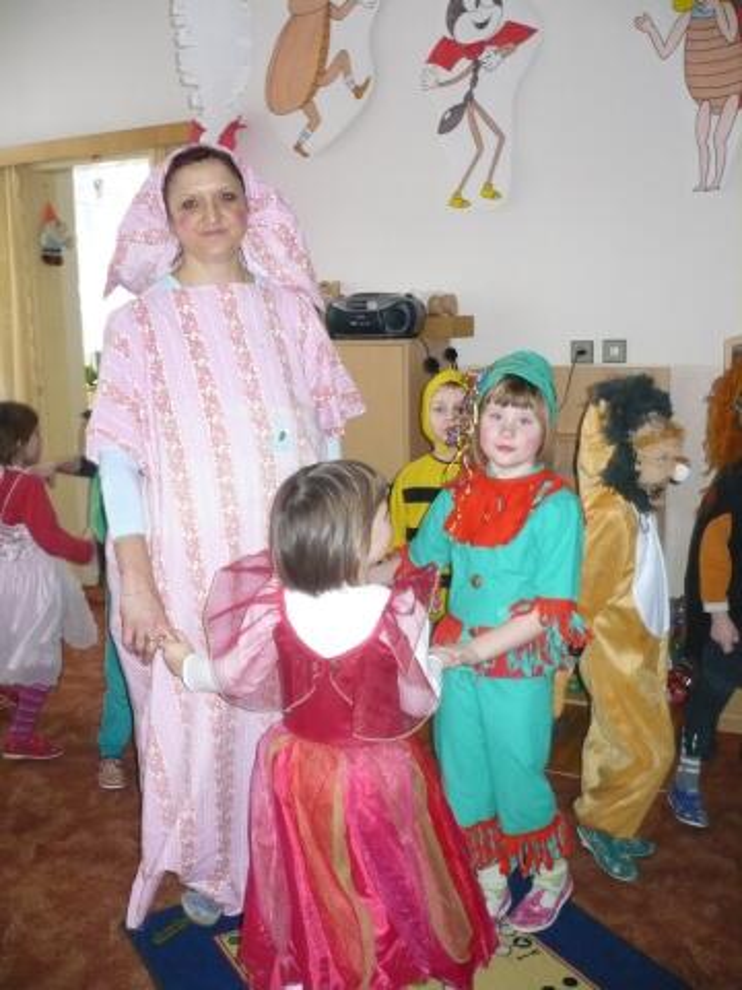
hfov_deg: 40.7
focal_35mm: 35
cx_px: 371
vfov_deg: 52.6
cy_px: 495
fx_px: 1000
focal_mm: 5.8
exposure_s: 1/30
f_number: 2.8
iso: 250
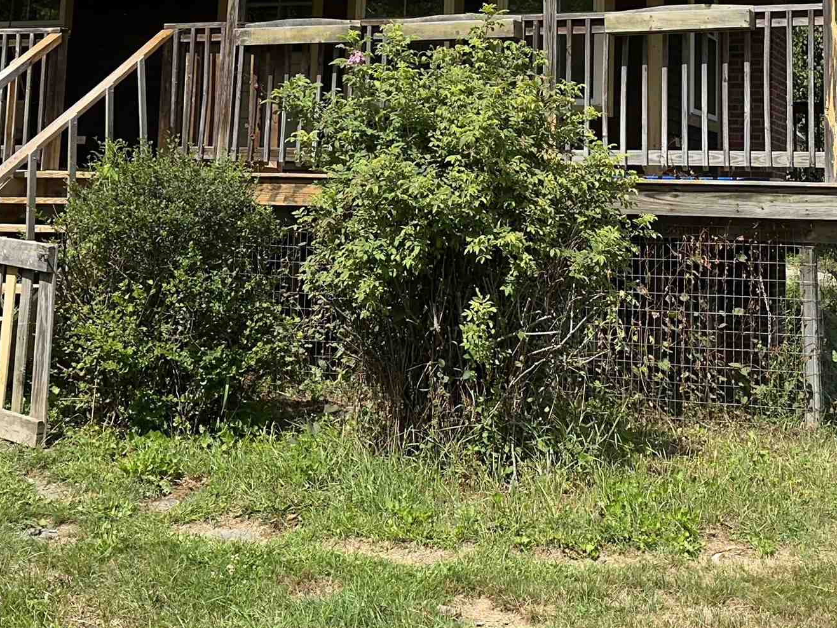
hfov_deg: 34.2
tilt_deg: +9.1
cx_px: 505
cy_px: -6
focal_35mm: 56
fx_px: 1354
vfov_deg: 24.8
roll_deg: -0.5
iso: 80
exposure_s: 1/3356
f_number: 1.78
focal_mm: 6.86
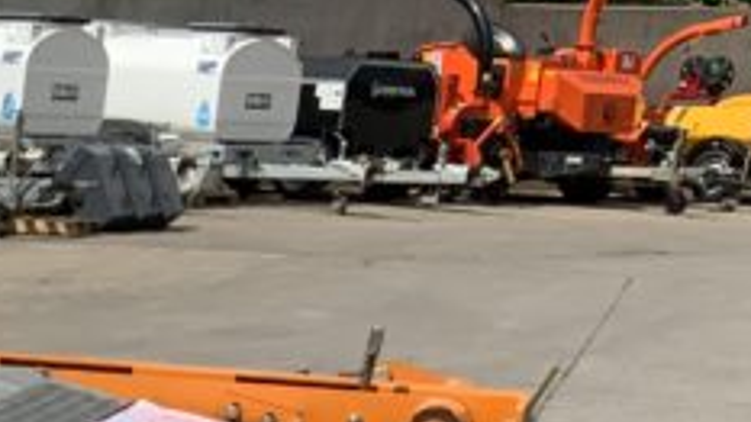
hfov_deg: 13.8
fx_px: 2768
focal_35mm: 139
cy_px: 815
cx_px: -590
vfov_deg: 8.3
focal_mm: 3
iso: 16
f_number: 1.8
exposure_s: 1/2667
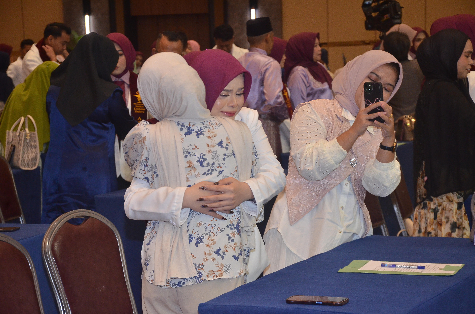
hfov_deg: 19.5
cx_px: 238
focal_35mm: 105
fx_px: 1383
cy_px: 157
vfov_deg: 13.0
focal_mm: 70
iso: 1250
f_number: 5.3
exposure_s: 1/125
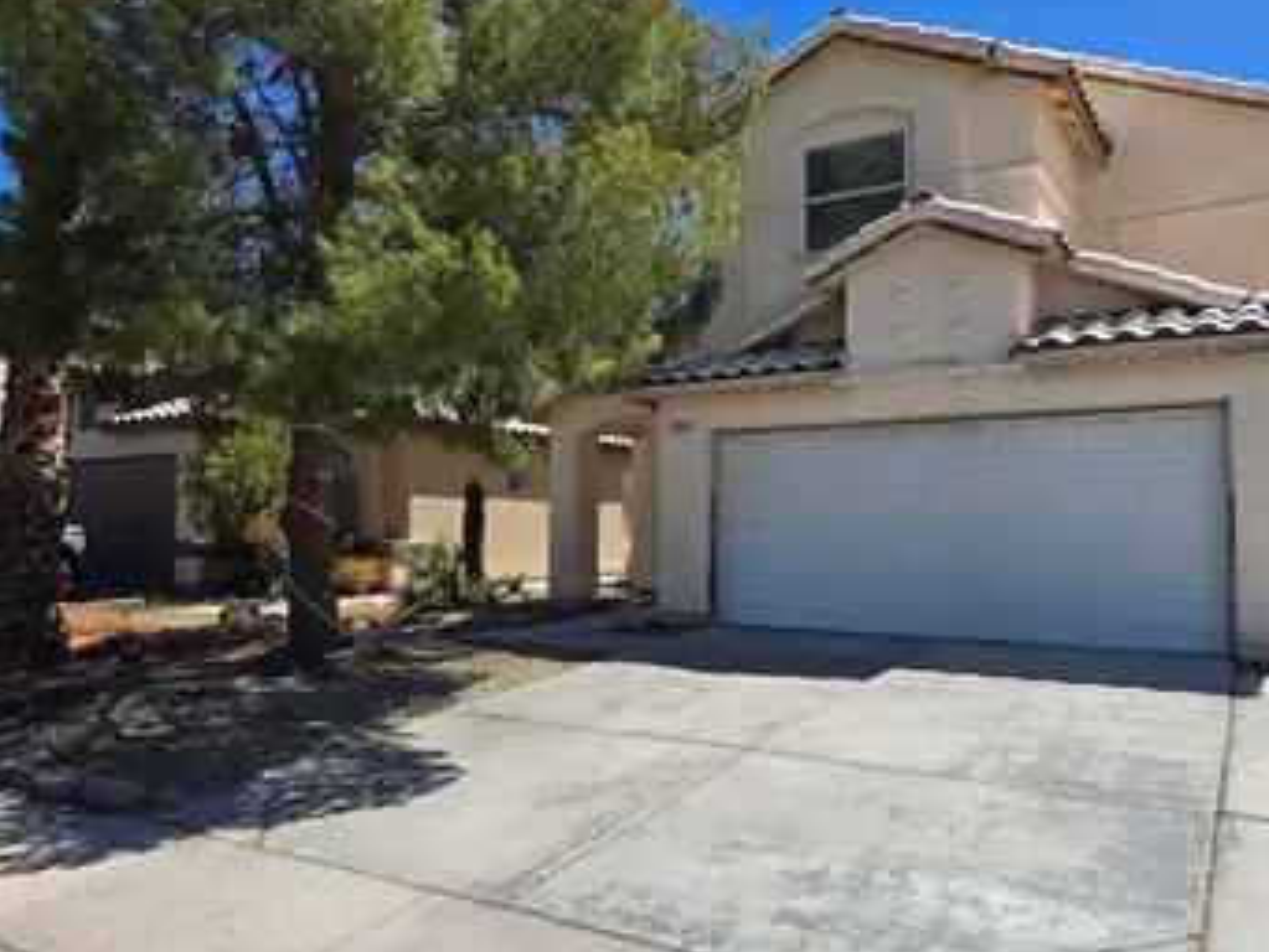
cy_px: 476
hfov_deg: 65.2
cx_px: 681
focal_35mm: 27
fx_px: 990
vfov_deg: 51.4
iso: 12
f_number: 1.7
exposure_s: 1/684
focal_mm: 6.3
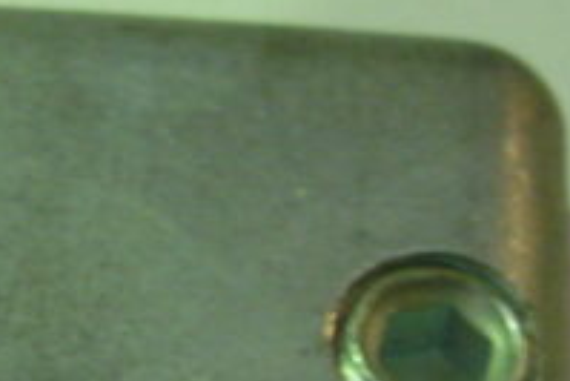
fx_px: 2202
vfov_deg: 9.6
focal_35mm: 139
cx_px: 117
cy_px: 583
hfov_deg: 14.7
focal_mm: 6.3
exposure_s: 1/13
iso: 200
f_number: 2.8
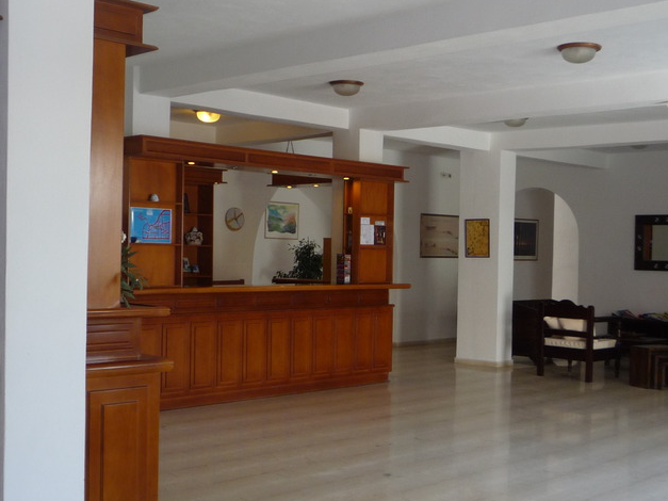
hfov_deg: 38.9
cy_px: 277
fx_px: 945
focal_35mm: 49
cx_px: 348
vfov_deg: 29.6
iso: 125
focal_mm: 5.2
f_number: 3.3
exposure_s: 1/30
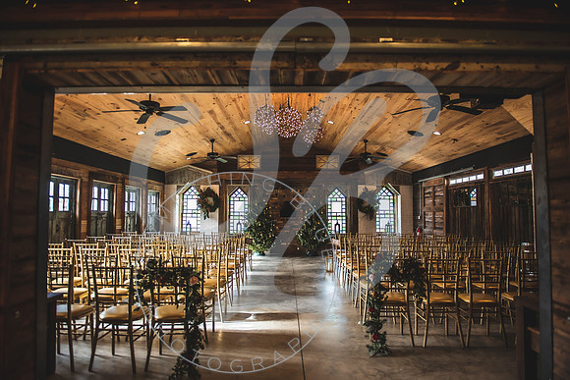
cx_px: 285
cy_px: 190
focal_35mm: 24
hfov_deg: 73.5
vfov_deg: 53.0
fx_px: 381
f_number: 2.8
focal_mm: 24
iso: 400
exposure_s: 1/125
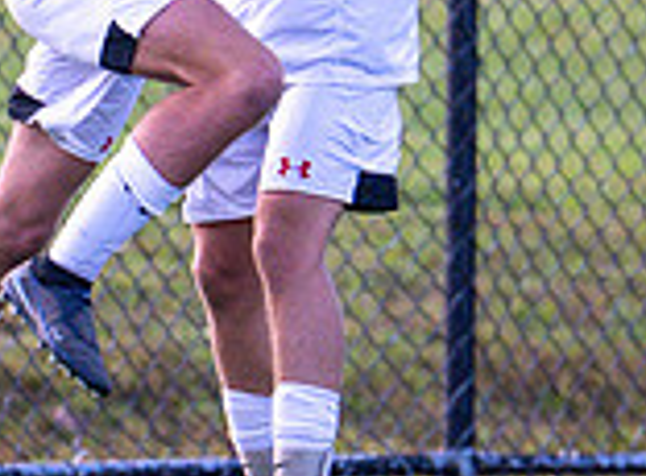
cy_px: 251
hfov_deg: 0.8
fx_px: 45831
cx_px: 294
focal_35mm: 2471
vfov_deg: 0.6
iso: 2200
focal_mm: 400
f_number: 4.5
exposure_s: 1/2500
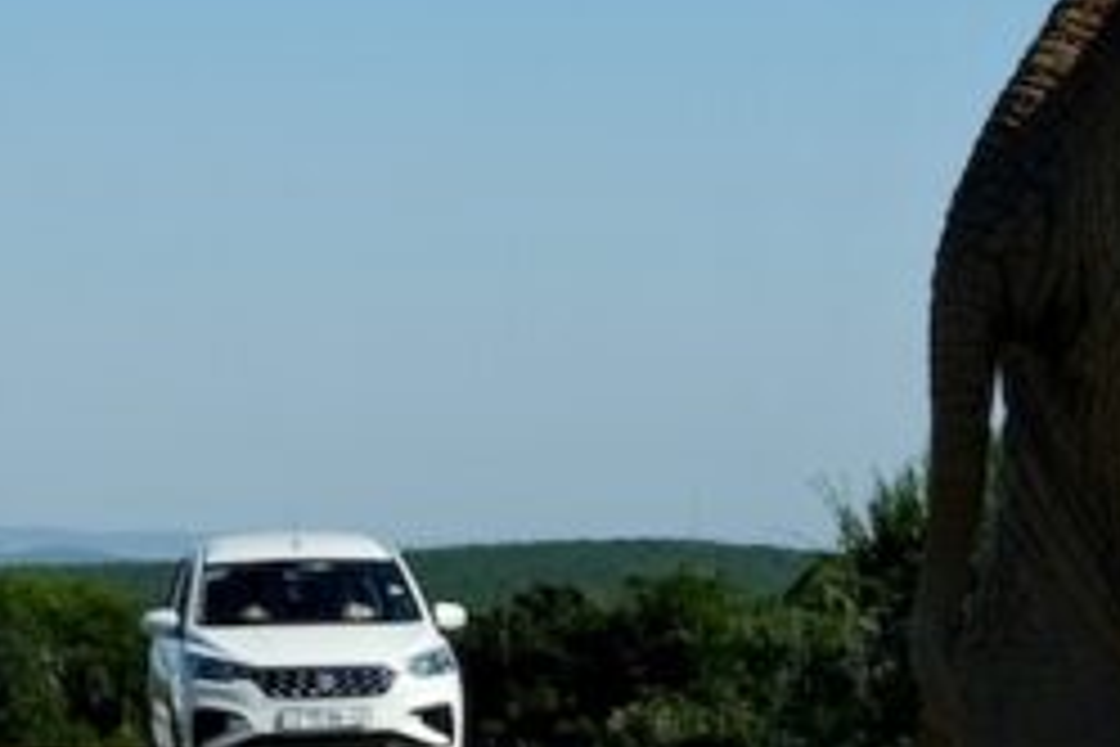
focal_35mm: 154
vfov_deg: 8.9
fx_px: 4791
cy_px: -7
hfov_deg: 12.8
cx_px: -454
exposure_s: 1/950
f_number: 5.6
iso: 160
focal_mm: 22.1
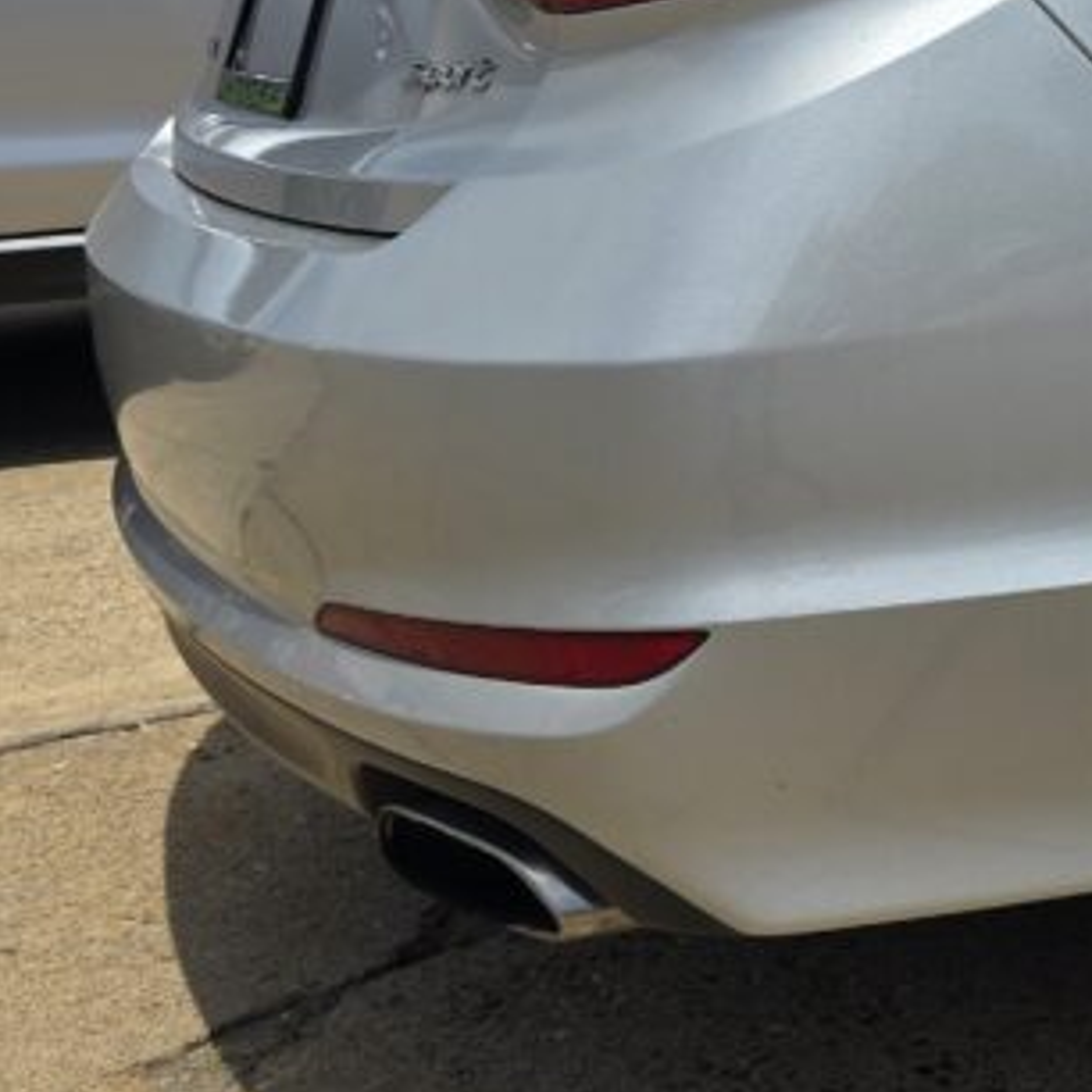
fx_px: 2427
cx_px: 1763
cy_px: -186
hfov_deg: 20.5
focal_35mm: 68
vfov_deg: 23.4
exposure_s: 1/1300
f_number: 1.7
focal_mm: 6.3
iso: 12
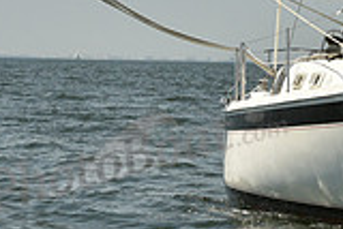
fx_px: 2422
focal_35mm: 254
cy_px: 16
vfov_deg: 5.4
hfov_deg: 8.0
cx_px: 401
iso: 320
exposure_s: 1/1600
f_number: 9
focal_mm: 70
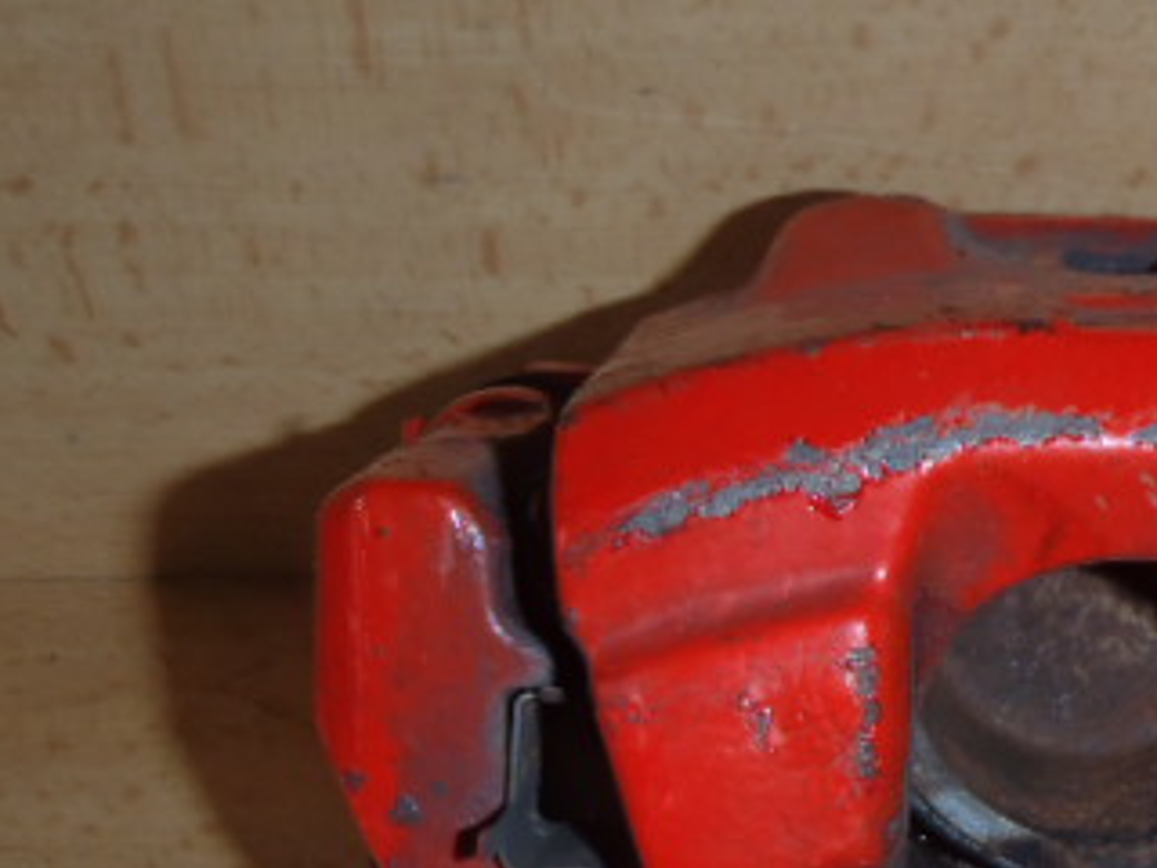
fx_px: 2540
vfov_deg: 19.2
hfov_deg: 24.7
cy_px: 665
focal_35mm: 76
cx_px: 1092
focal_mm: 6.83
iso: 100
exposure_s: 1/40
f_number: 4.6
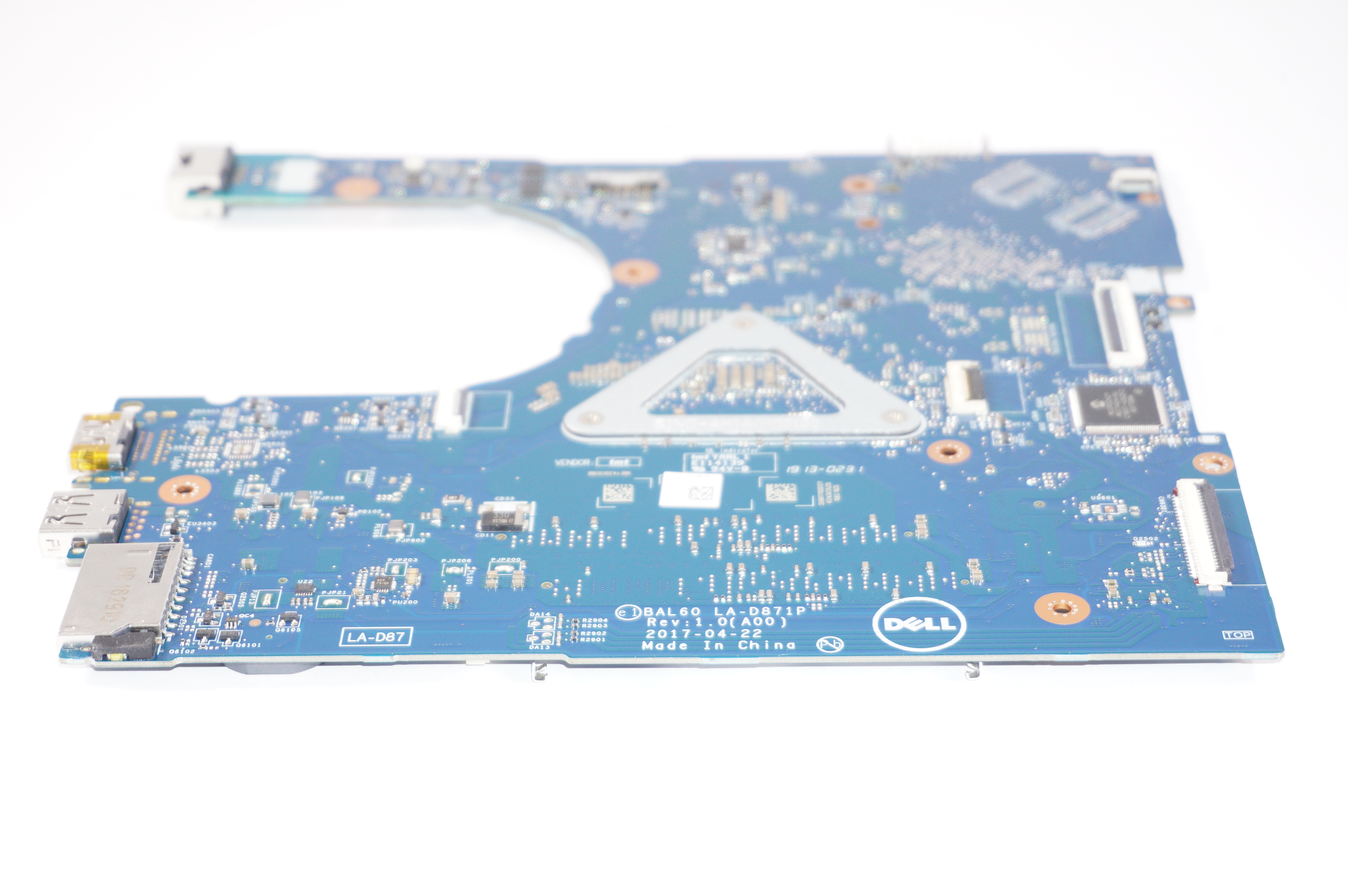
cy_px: 448
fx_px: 2637
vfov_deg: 19.3
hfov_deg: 28.7
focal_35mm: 70
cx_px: 674
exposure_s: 1/160
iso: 500
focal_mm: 47
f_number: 5.6
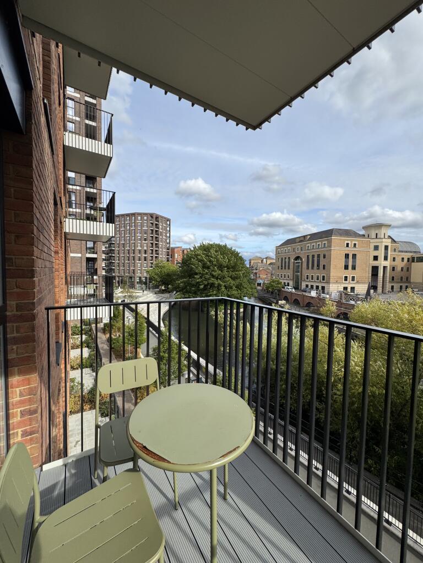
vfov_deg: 102.1
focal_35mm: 14
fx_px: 228
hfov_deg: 85.7
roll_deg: -1.1
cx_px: 212
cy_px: 282
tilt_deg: -2.7
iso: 50
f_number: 2.2
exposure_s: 1/1567
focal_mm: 2.22
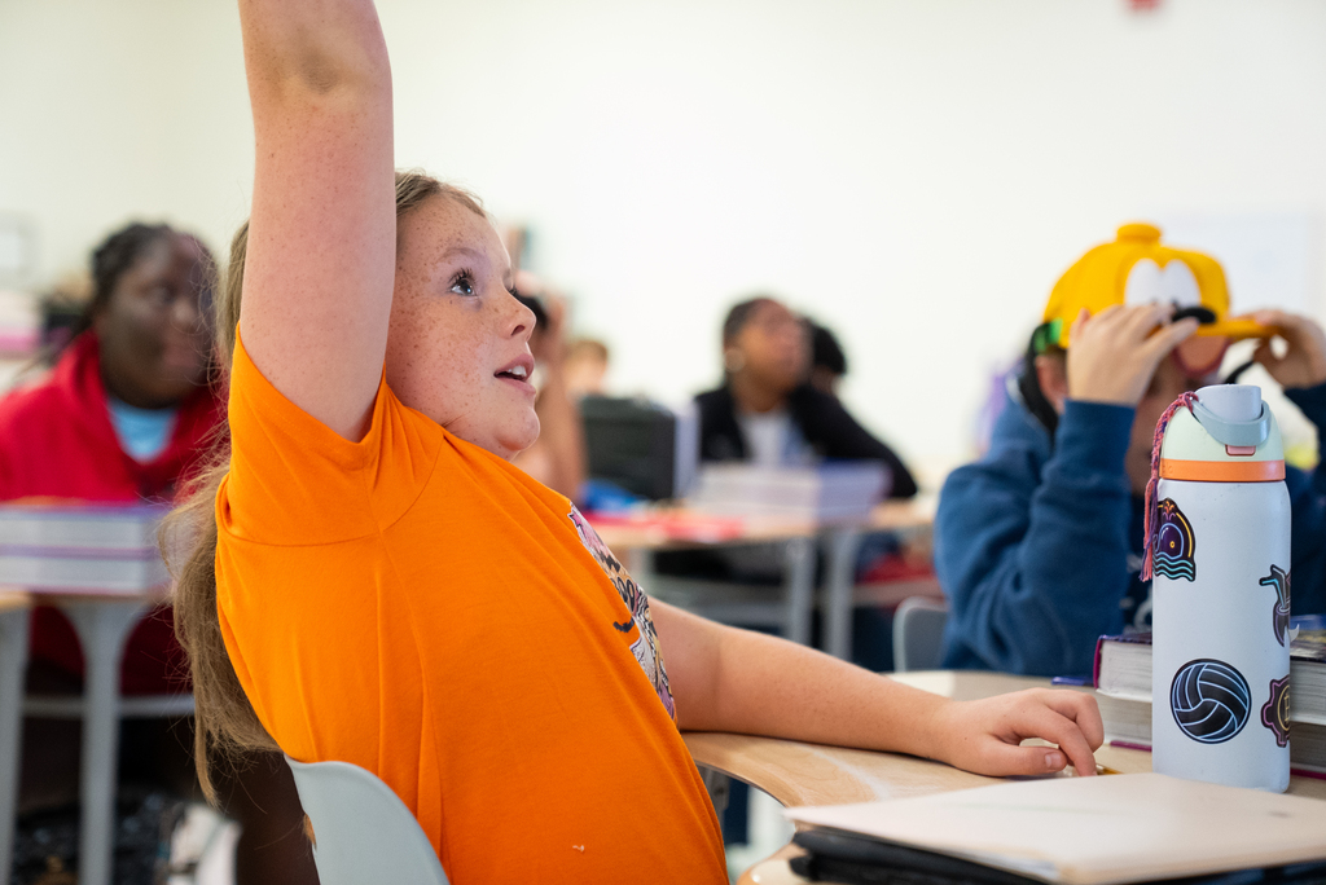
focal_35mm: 70
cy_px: 442
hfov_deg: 28.8
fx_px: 2580
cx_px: 663
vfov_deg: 19.5
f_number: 2.8
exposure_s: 1/125
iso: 6400
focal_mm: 70
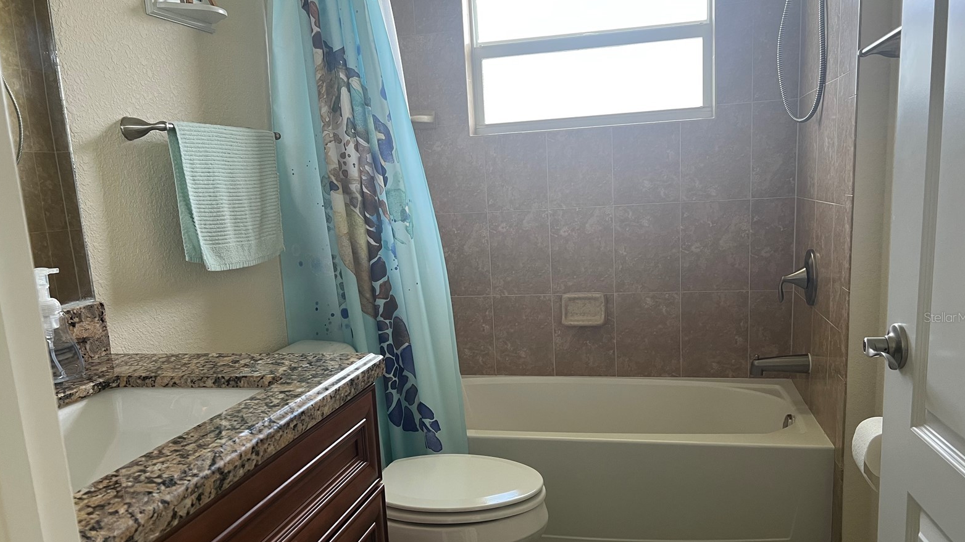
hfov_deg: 66.1
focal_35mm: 29
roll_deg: +3.1
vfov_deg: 40.0
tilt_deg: -10.5
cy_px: 317
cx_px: 488
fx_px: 742
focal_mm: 5.7
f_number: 1.5
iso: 100
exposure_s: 1/60
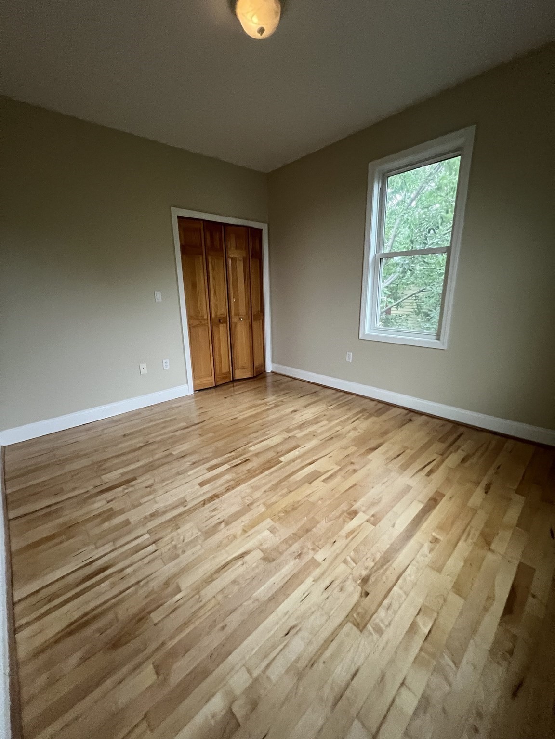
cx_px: 278
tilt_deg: -14.9
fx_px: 278
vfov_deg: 106.2
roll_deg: +0.2
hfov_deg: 89.9
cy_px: 370
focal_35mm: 13
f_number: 1.8
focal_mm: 1.57
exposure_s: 1/60
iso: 640
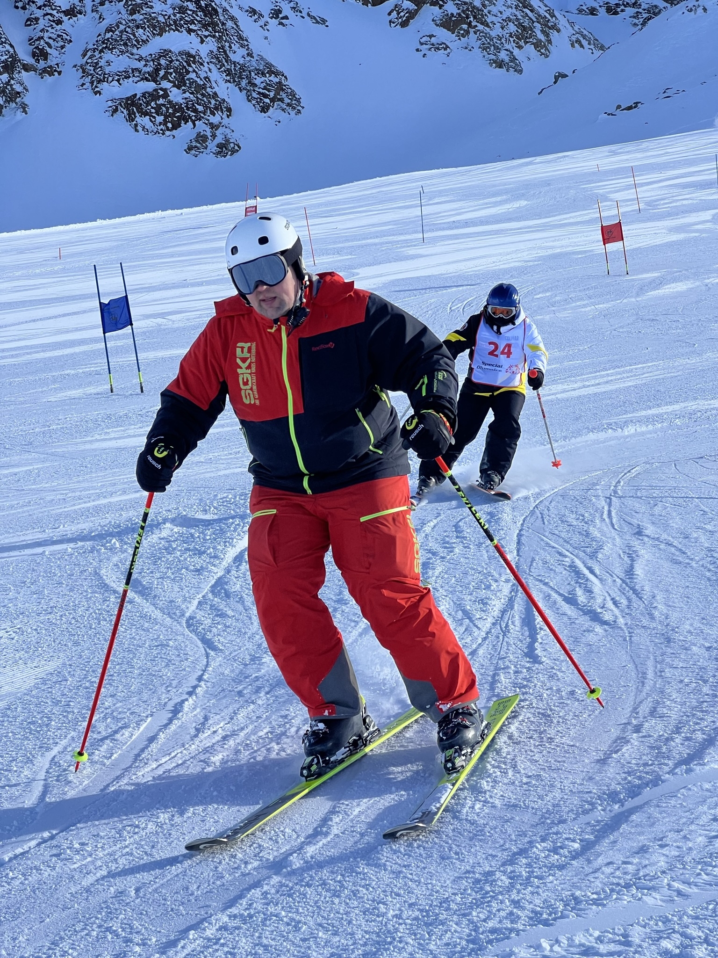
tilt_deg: +3.4
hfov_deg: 19.1
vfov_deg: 25.3
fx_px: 2129
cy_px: 479
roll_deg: -1.2
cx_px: 359
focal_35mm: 77
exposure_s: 1/874
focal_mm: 9
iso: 32
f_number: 2.8
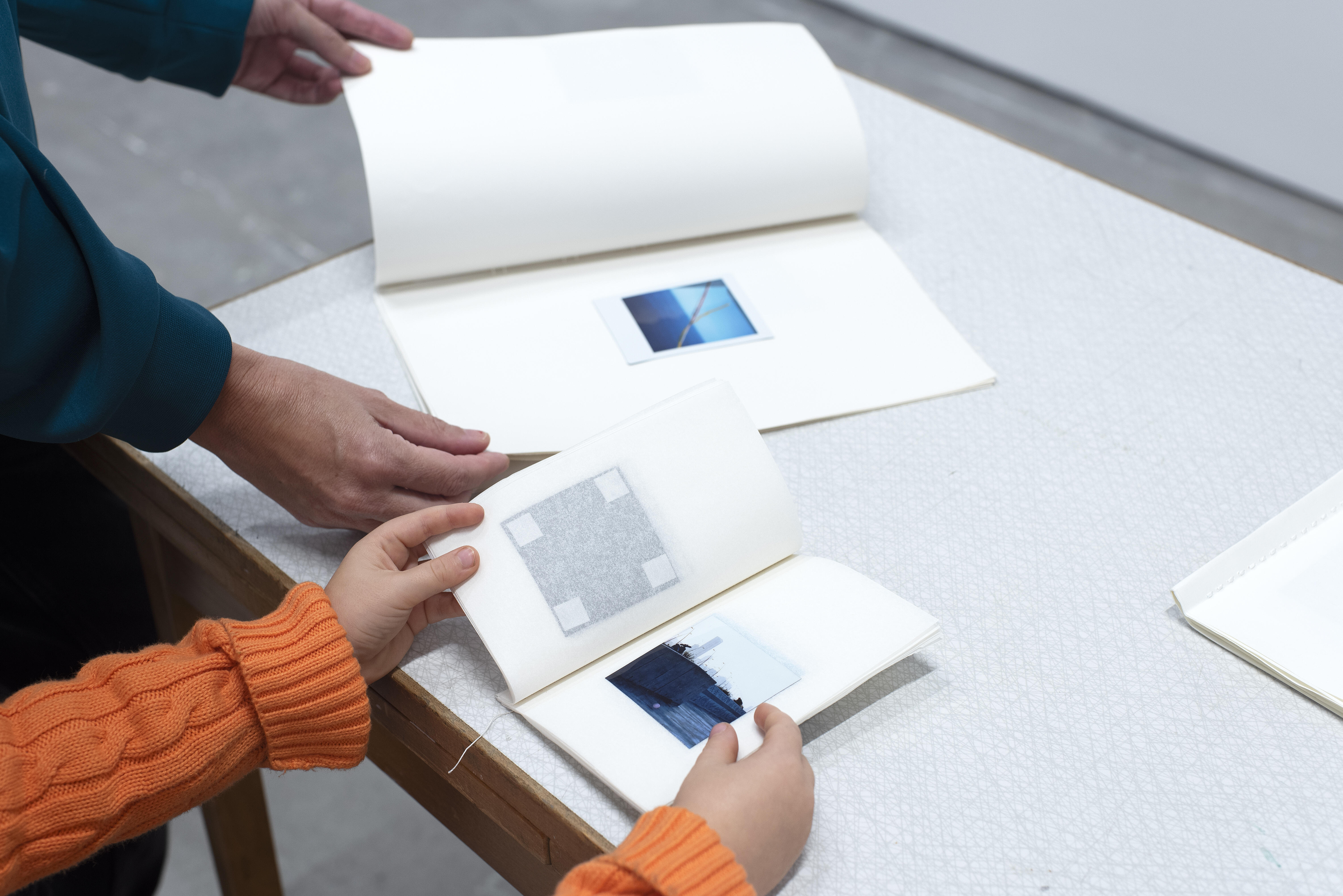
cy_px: 448
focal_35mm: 50
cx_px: 672
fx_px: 1866
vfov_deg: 27.0
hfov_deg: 39.6
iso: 250
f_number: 5.6
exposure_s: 1/15
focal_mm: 50
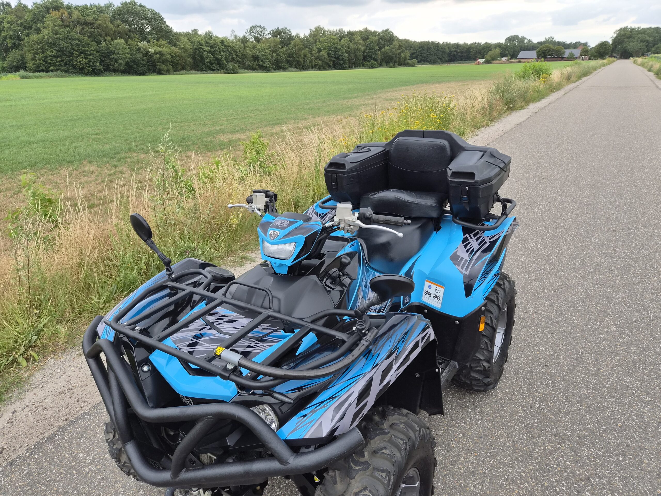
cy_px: 248
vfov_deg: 58.9
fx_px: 439
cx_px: 330
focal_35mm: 23
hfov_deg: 73.9
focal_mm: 5.4
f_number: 1.8
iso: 80
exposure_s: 1/630
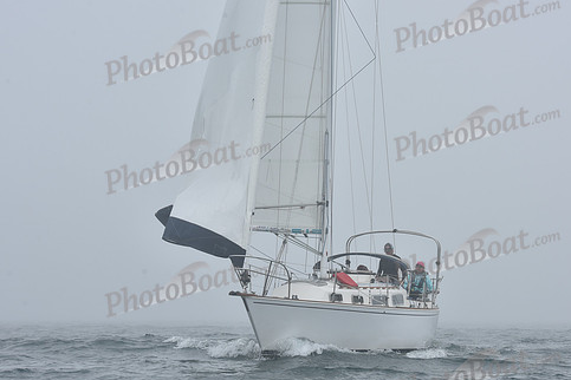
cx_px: 333
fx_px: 1903
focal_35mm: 120
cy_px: 208
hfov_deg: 17.1
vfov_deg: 11.4
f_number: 10
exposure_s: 1/800
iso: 250
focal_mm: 100
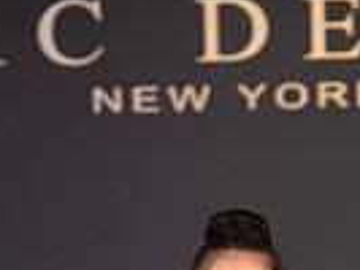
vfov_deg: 2.8
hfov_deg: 3.7
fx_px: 5590
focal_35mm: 537
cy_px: 594
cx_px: 253
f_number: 5.6
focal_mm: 165
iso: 2000
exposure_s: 1/400
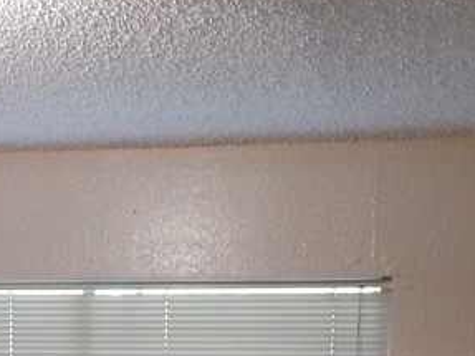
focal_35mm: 82
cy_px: 588
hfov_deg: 23.7
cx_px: 162
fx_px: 1125
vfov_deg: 15.9
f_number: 3
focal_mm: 4
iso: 400
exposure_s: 1/30
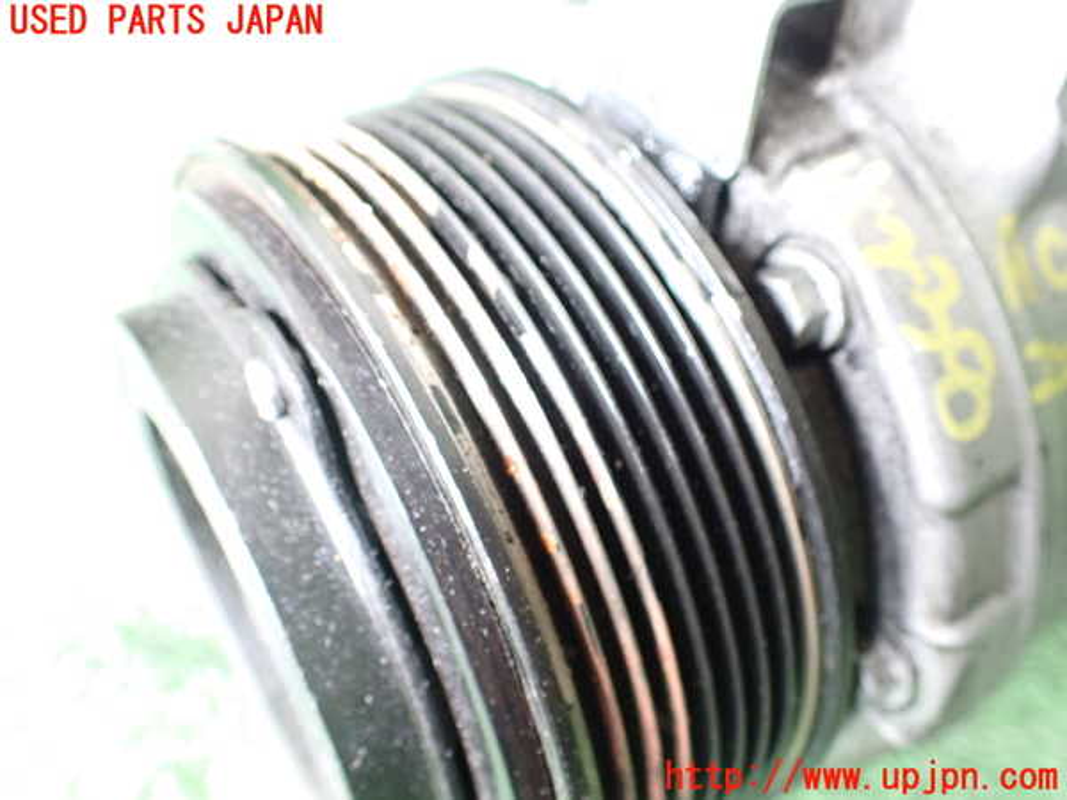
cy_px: 400
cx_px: 534
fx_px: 925
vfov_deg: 46.8
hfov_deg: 60.0
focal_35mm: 30
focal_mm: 5.4
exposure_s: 1/60
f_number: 2.3
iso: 800
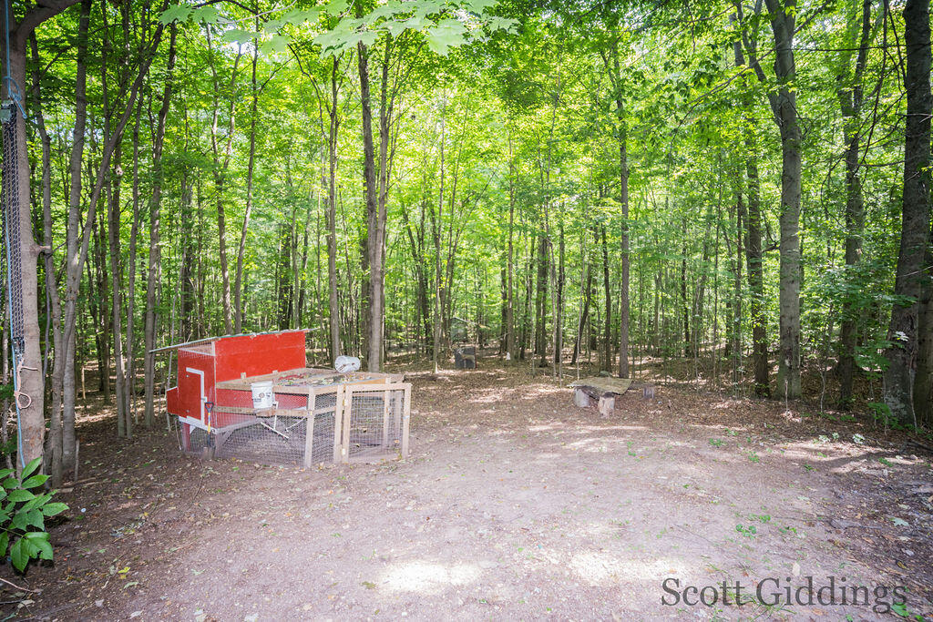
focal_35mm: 17
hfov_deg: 93.3
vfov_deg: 70.5
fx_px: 441
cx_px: 466
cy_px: 311
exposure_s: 1/160
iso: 1250
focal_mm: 17
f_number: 2.8
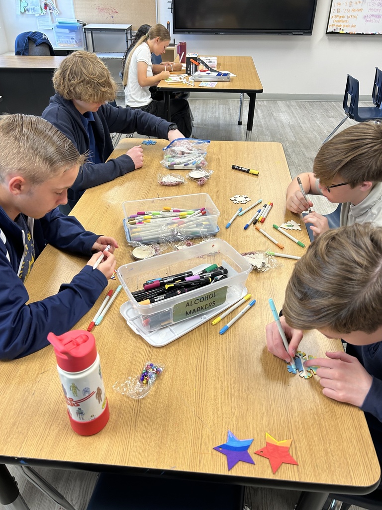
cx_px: 191
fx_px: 383
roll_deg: -0.6
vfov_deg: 67.3
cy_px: 255
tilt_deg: -35.2
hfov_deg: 53.1
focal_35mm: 26
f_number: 1.5
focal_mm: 5.7
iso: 100
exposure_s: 1/120
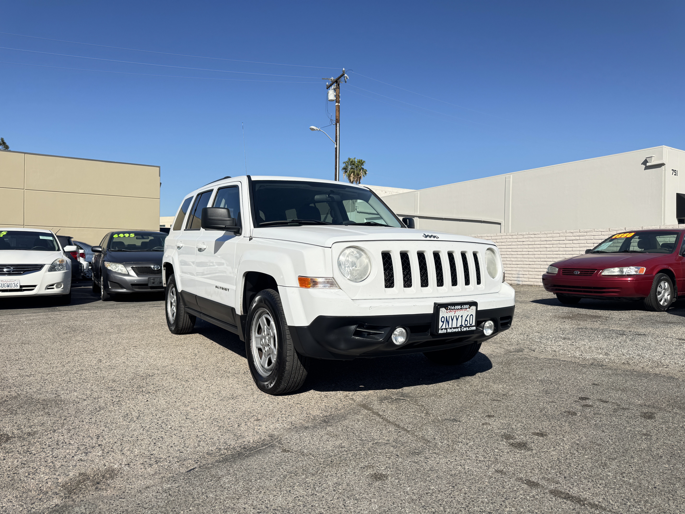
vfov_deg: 56.8
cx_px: 342
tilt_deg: +0.5
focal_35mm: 24
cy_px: 257
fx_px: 475
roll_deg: -0.5
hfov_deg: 71.6
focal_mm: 6.76
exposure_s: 1/4310
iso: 80
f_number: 1.78
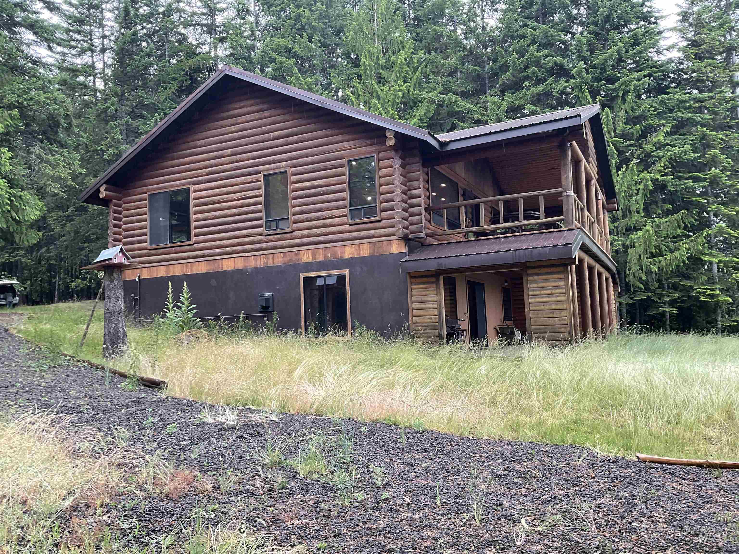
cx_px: 370
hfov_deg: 61.7
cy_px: 277
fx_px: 619
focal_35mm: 29
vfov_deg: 48.2
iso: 32
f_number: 1.8
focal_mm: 3
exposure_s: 1/120
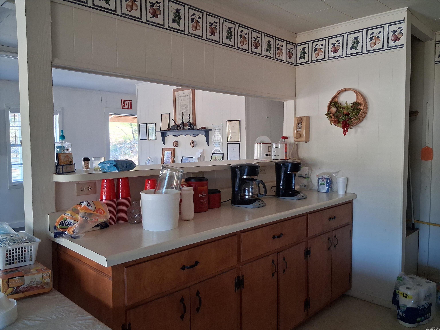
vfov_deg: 51.4
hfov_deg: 65.3
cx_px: 220
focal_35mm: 27
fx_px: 343
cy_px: 165
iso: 320
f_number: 1.8
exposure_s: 1/100
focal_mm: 4
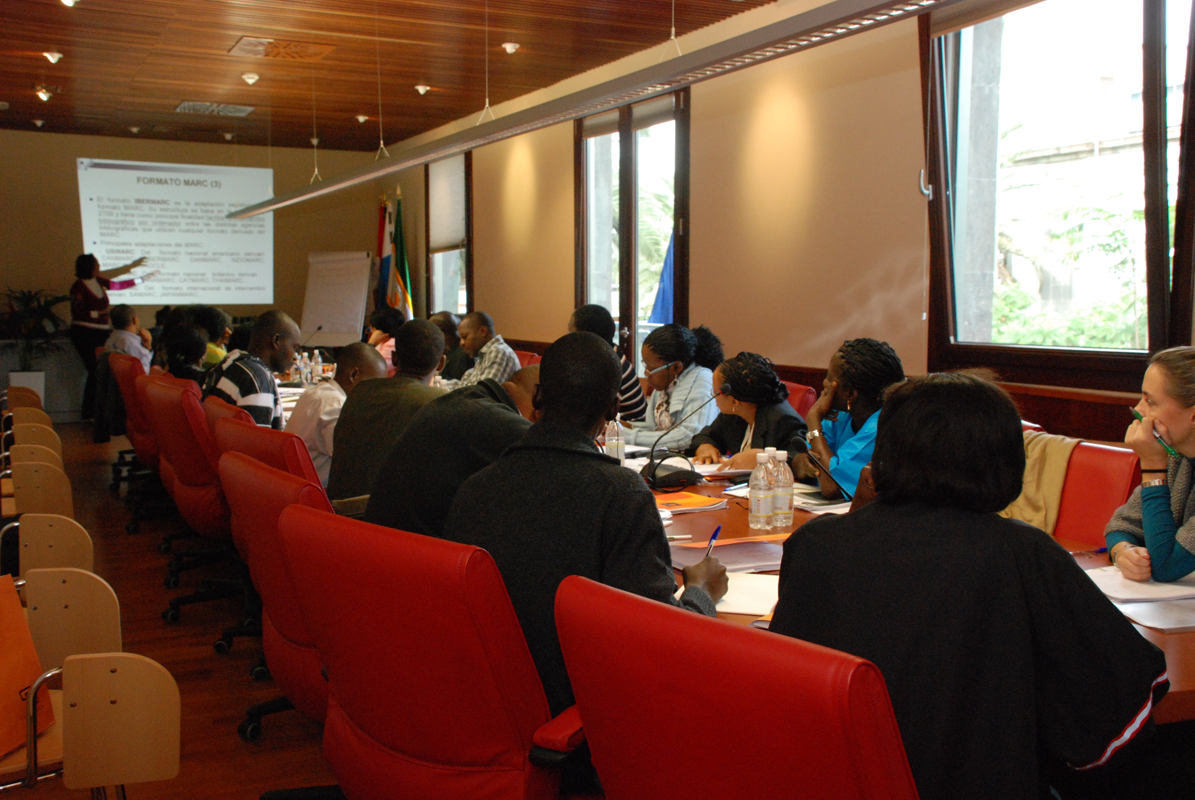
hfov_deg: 53.1
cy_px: 400
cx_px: 598
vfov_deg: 37.0
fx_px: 1196
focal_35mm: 36
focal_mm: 24
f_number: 8
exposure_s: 1/60
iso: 1250
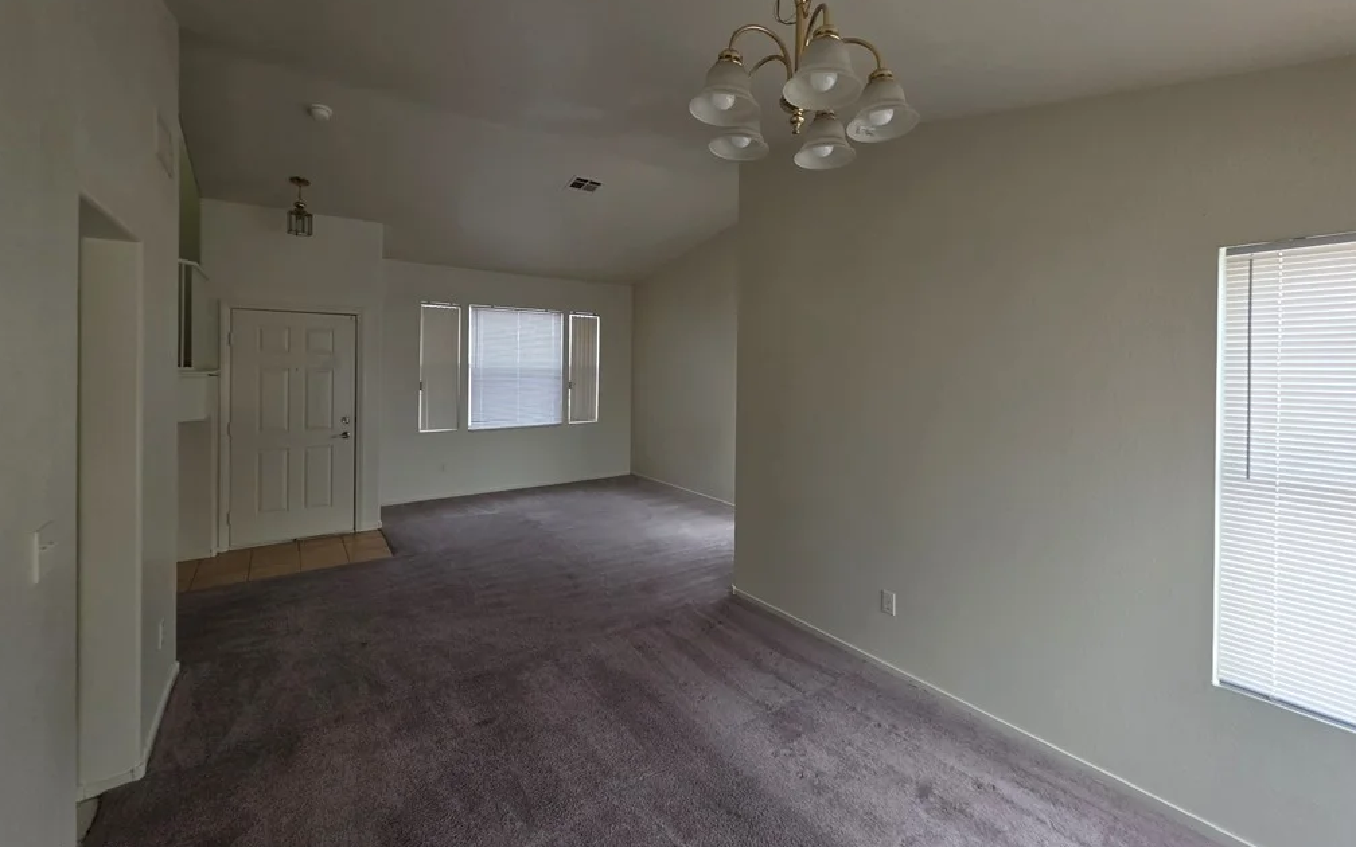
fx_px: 517
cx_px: 673
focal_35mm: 14
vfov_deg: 78.3
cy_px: 368
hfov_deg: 105.3
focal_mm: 2.2
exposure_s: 1/359
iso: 200
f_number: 1.9
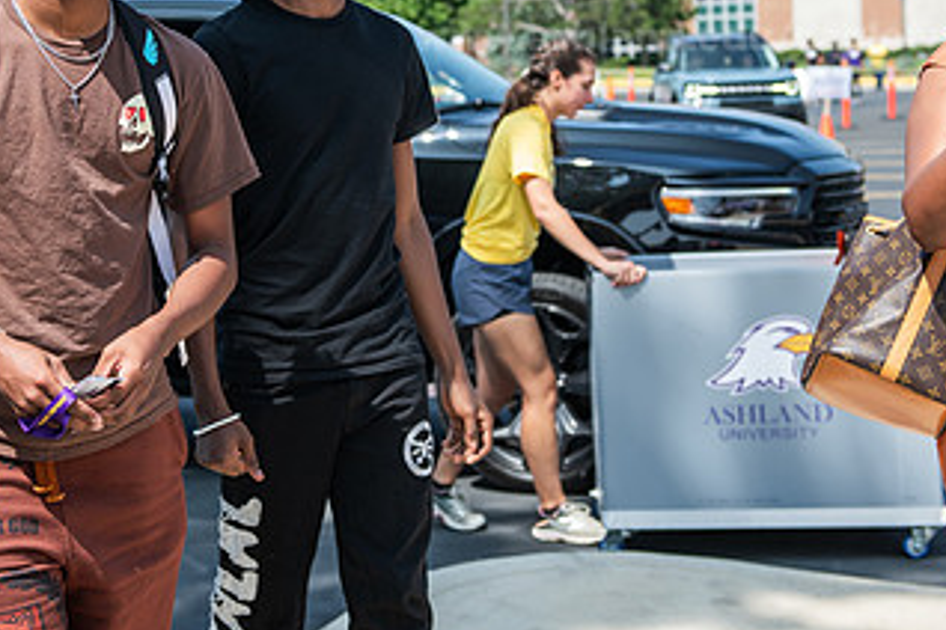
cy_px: 100
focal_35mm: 82
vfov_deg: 16.5
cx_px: 280
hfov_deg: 24.6
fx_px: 2155
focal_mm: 45
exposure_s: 1/400
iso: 80
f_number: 3.5
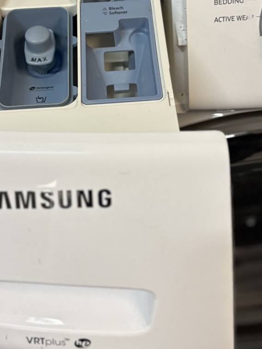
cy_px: 93
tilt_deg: -48.4
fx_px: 545
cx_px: 117
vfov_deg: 34.9
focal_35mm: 54
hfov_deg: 27.0
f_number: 1.6
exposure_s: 1/120
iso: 125
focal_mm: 5.96
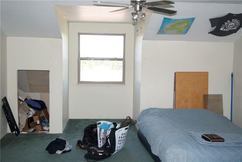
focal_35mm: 42
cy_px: 81
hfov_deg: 46.4
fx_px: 282
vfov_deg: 31.9
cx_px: 121
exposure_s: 1/80
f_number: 4.5
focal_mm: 28
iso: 250
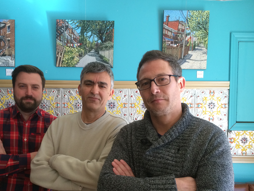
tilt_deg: -4.7
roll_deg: -0.2
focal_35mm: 37
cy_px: 119
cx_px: 101
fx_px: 272
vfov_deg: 38.4
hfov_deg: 49.8
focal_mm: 4.15
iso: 64
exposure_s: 1/30
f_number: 2.2
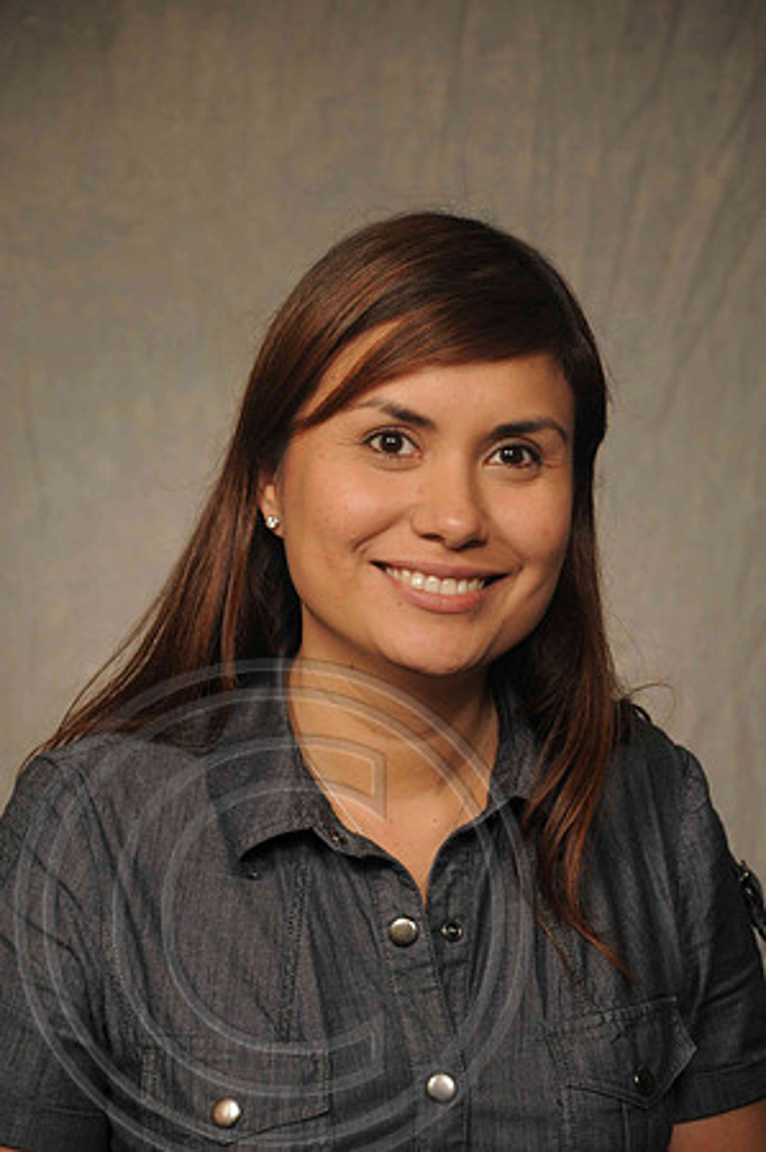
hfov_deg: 9.1
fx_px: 4798
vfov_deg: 13.7
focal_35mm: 150
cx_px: 383
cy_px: 576
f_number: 5.6
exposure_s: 1/125
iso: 200
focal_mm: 100
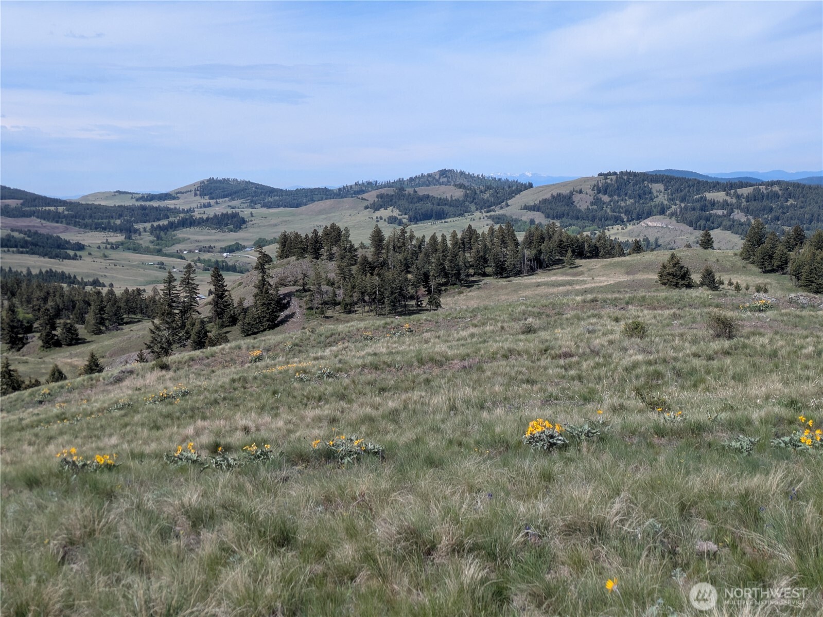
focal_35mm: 51
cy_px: 308
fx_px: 1213
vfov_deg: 28.6
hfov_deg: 37.5
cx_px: 412
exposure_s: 1/1923
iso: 44
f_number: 1.89
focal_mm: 5.43
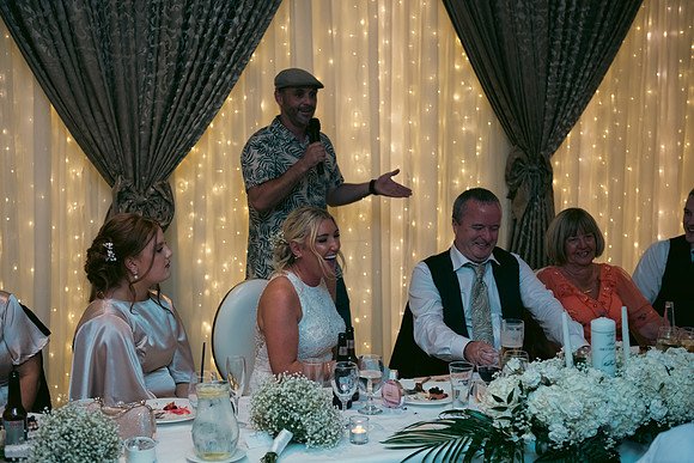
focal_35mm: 55
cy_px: 232
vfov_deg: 24.6
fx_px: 1060
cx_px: 347
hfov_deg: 36.2
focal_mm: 55
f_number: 3.5
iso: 800
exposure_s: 1/160
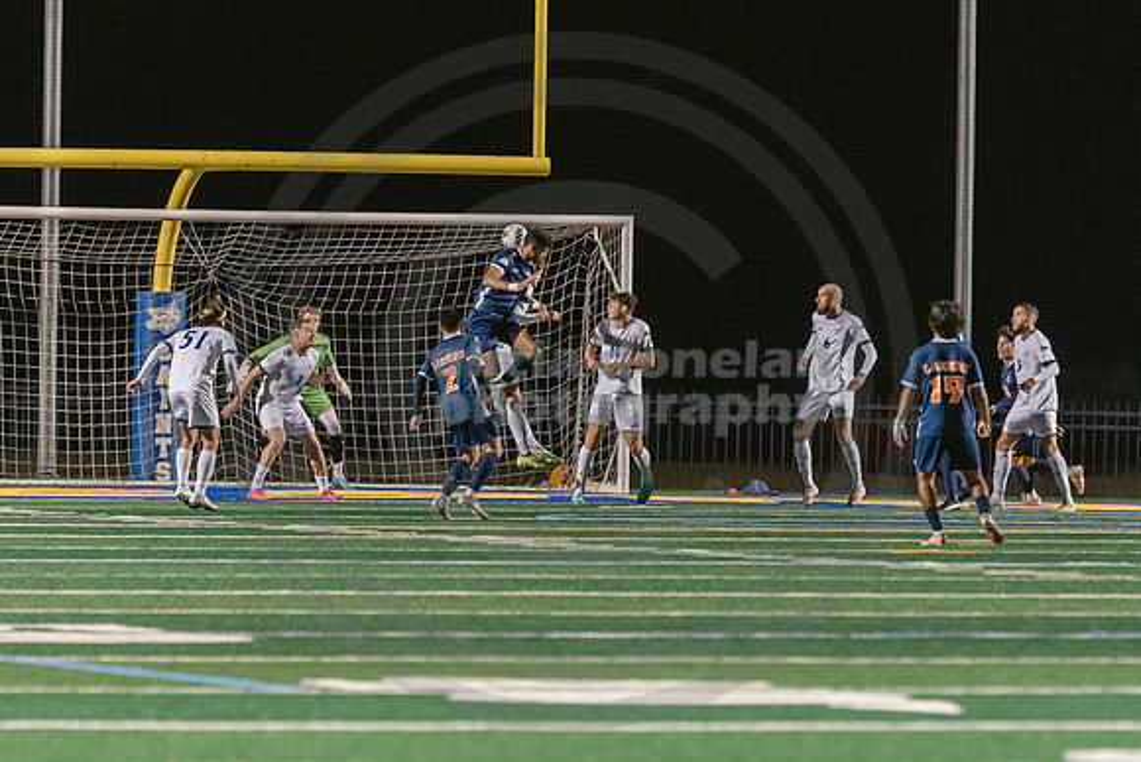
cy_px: 456
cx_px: 737
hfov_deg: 5.0
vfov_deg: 3.3
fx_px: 13149
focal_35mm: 415
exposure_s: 1/500
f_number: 2.8
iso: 3200
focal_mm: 200
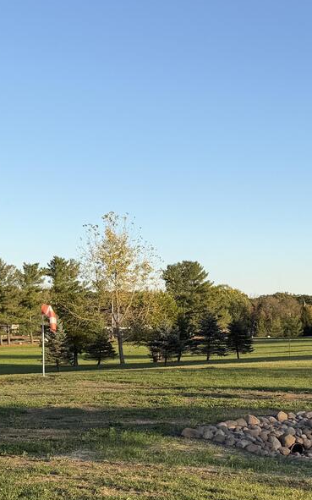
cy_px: 303
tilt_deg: +0.2
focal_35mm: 62
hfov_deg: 19.5
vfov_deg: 32.9
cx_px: 393
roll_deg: +1.4
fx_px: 844
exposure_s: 1/2169
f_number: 1.78
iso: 80
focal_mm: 6.76
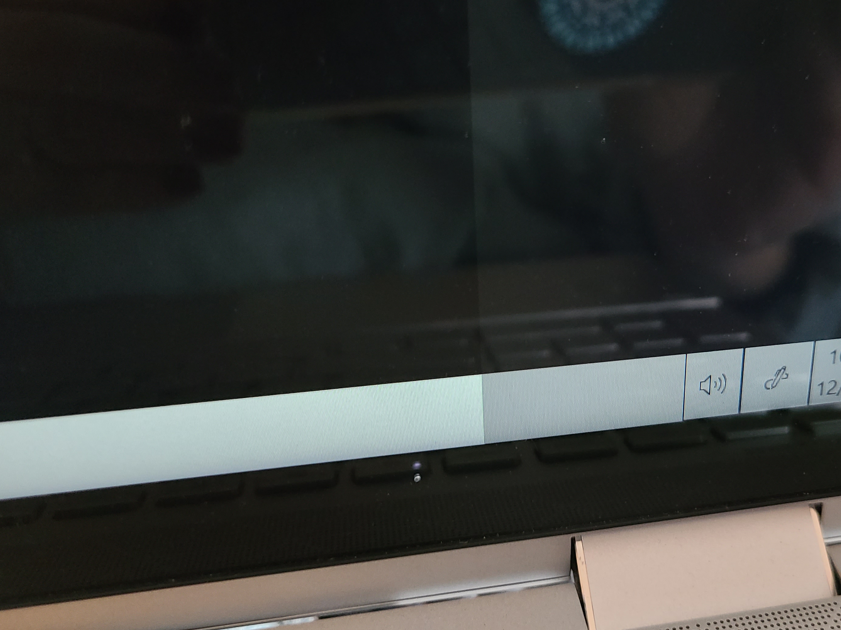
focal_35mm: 38
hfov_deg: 47.8
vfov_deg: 37.7
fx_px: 923
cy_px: 297
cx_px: 590
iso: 800
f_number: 1.8
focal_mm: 5.4
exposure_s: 1/24
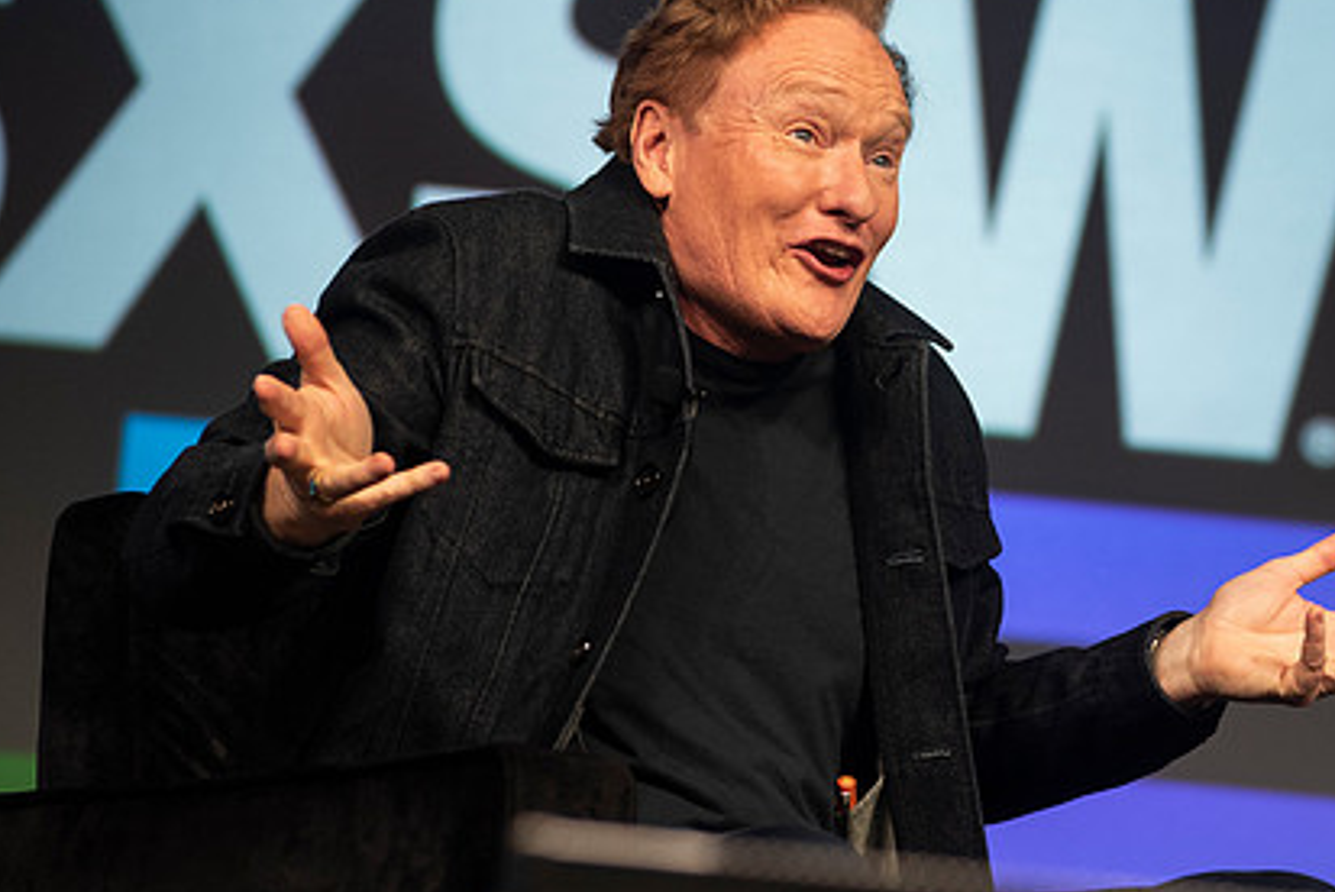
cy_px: 327
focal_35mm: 220
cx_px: 985
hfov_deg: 9.3
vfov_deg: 6.3
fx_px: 8164
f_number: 4
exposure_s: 1/320
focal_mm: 135
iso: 1250
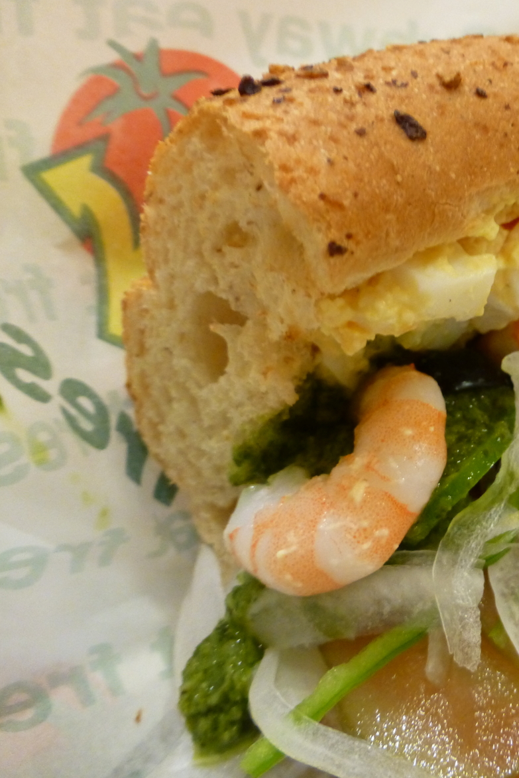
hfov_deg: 35.3
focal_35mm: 34
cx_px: 514
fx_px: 735
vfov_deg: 55.8
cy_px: 388
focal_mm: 4.3
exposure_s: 1/20
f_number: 3.3
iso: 400
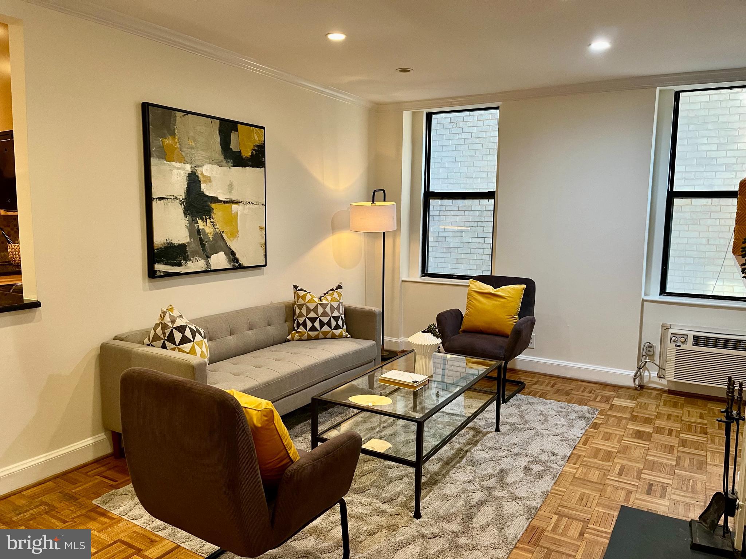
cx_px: 373
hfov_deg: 67.3
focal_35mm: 26
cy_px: 280
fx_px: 560
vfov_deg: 53.1
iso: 250
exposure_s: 1/60
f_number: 1.6
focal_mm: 5.1
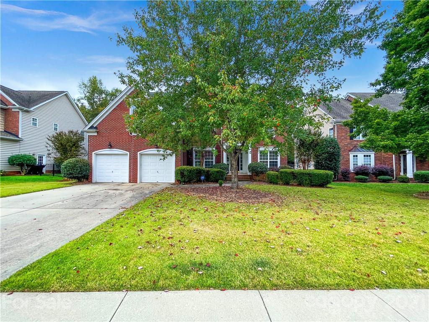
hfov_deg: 106.2
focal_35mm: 13
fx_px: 161
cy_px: 161
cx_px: 214
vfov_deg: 89.9
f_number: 2.4
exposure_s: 1/121
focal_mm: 1.54
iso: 160
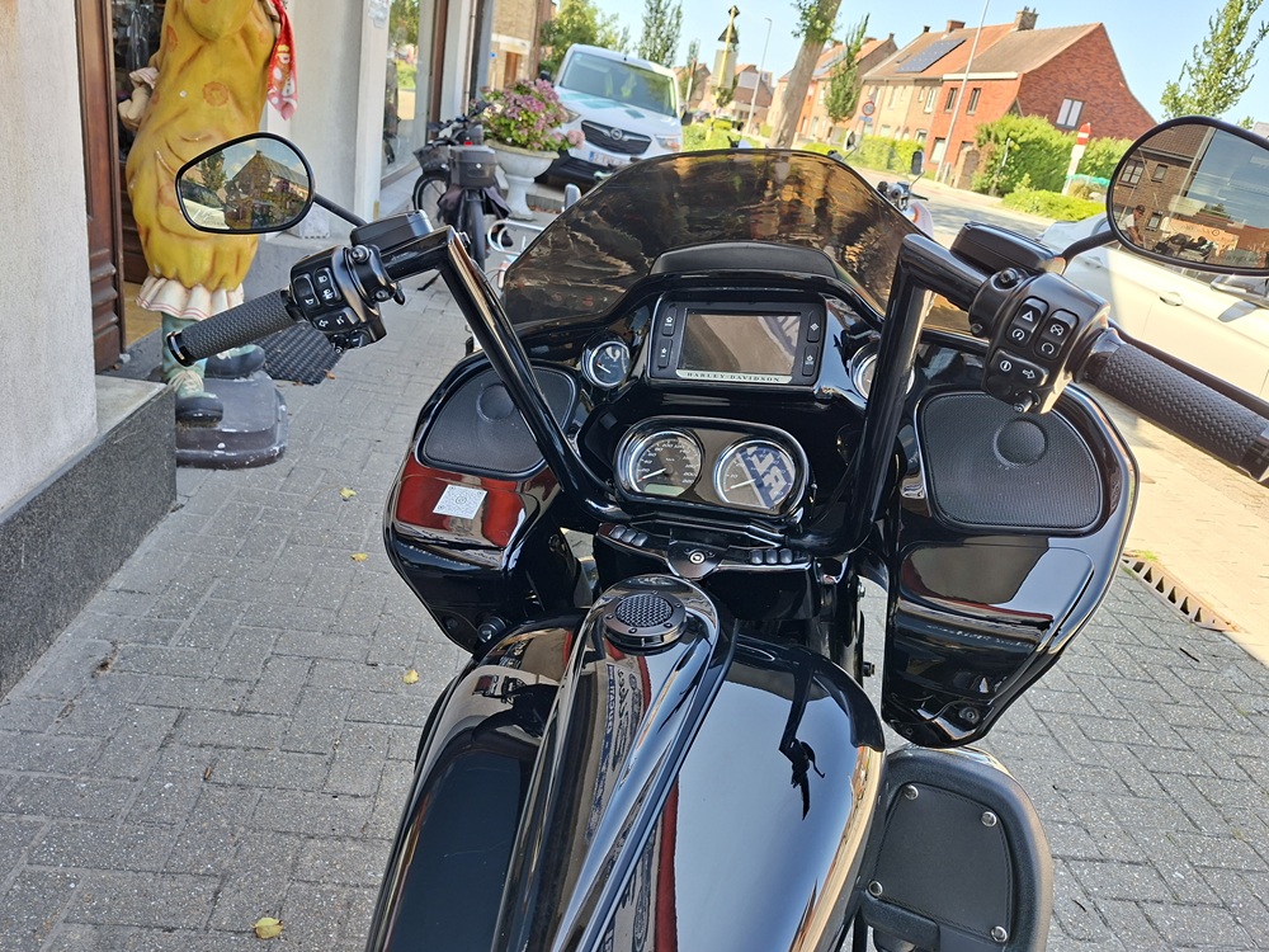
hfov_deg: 73.9
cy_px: 476
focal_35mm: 23
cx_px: 634
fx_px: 843
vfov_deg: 58.9
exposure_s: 1/192
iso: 50
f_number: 1.8
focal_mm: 5.54
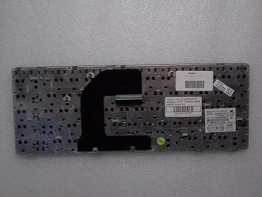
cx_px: 131
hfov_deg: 54.0
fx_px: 257
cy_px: 98
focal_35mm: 34
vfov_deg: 41.8
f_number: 5.3
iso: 100
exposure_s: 1/13
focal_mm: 6.1
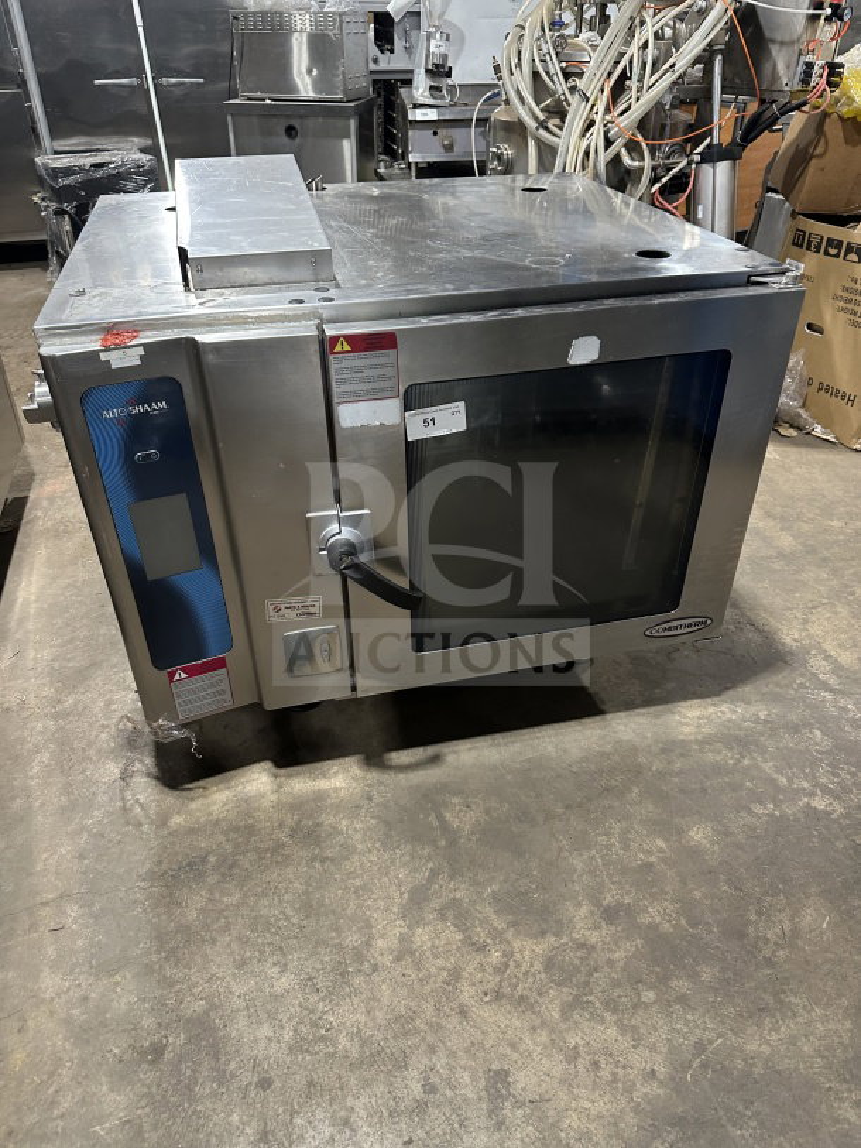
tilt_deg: -34.0
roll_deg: -1.4
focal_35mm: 24
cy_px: 574
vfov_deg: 71.6
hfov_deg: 56.8
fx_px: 796
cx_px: 430
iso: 320
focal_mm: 6.86
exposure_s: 1/60
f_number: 1.78
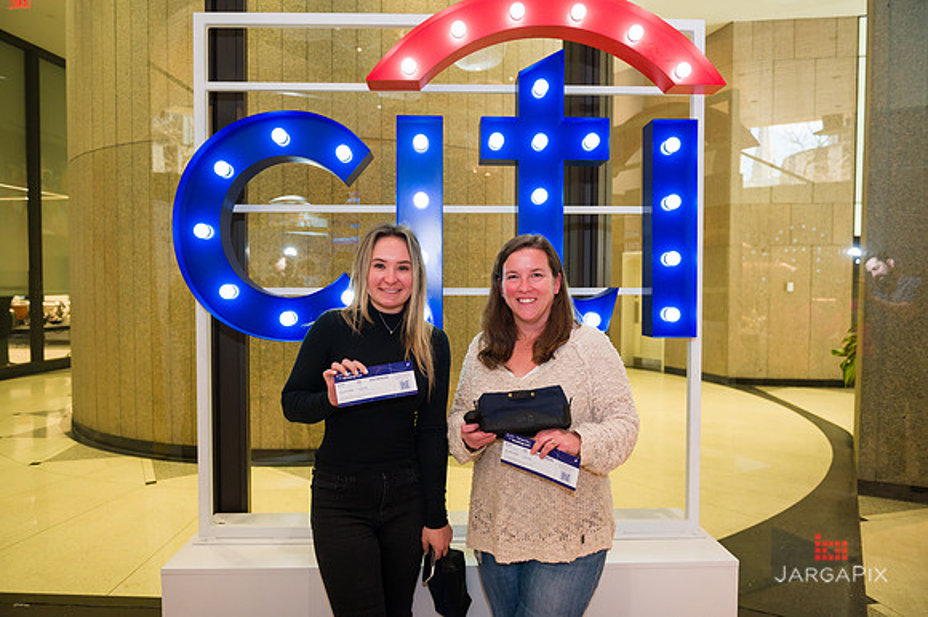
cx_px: 464
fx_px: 670
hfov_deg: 69.4
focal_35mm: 26
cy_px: 308
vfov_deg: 49.5
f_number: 4
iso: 1600
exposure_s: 1/200
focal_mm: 26
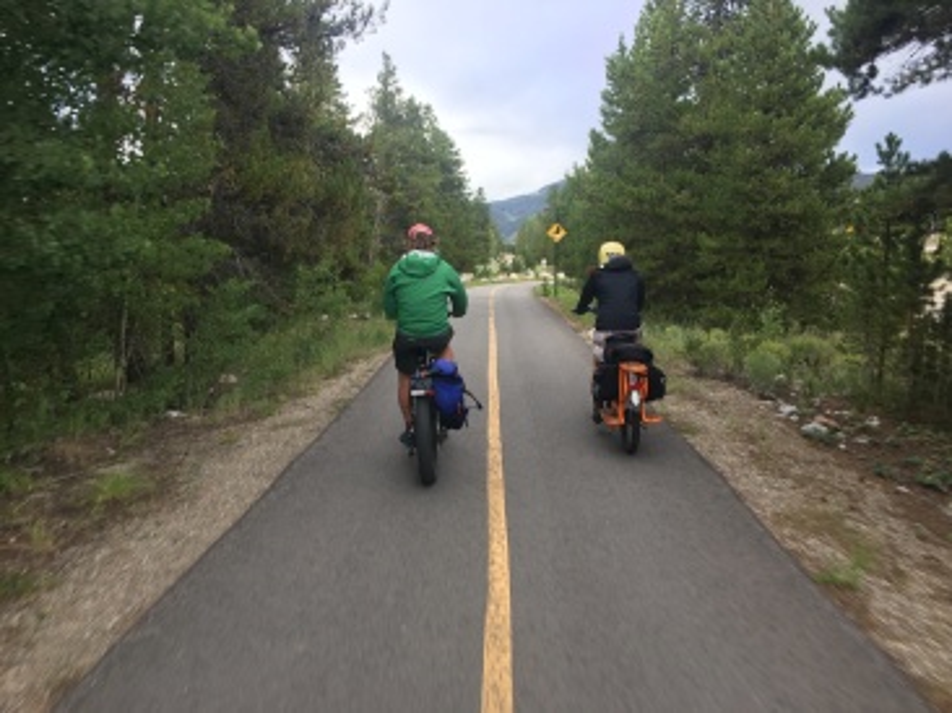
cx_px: 476
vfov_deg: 48.2
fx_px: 797
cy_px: 356
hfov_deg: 61.7
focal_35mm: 29
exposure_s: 1/150
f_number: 2.2
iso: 25
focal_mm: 4.15
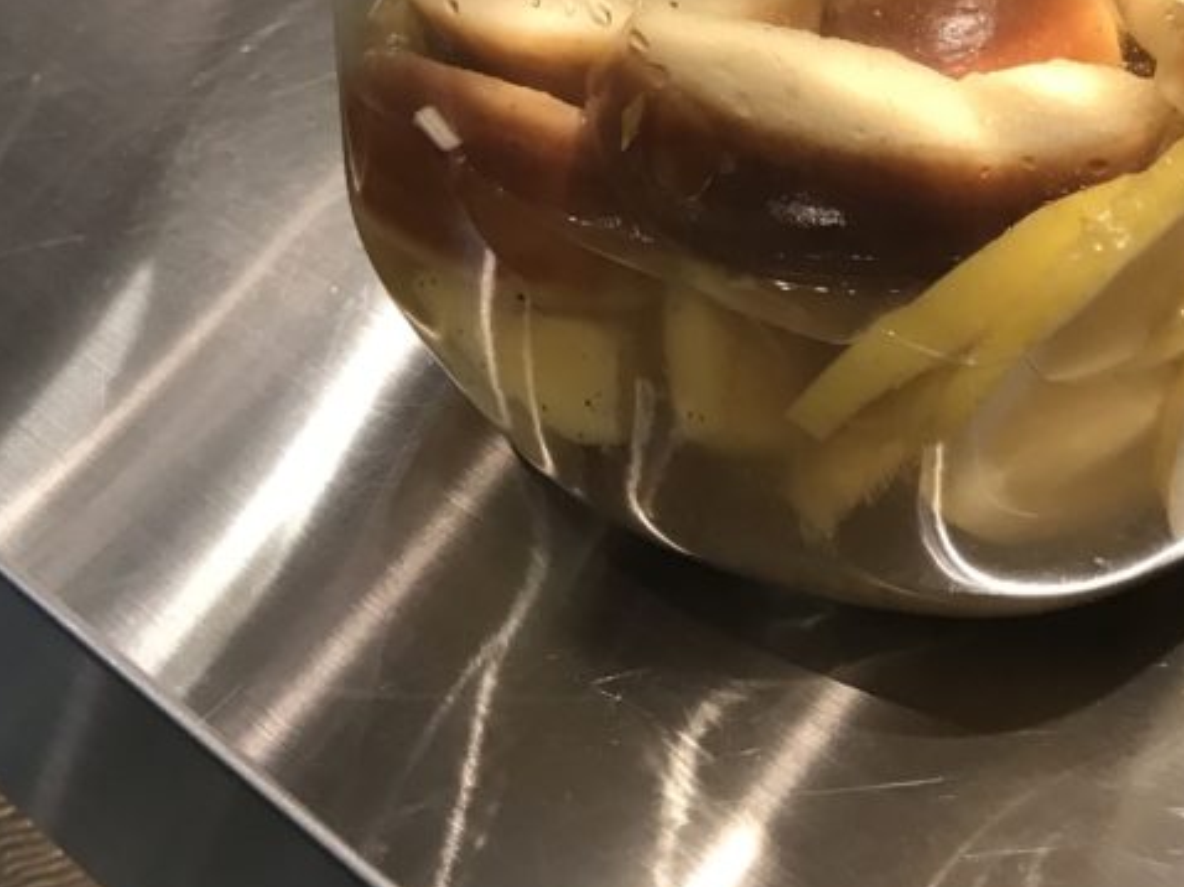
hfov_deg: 31.4
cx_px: 939
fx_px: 2051
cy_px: -27
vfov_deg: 23.3
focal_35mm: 60
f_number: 1.8
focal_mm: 3.99
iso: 80
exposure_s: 1/17
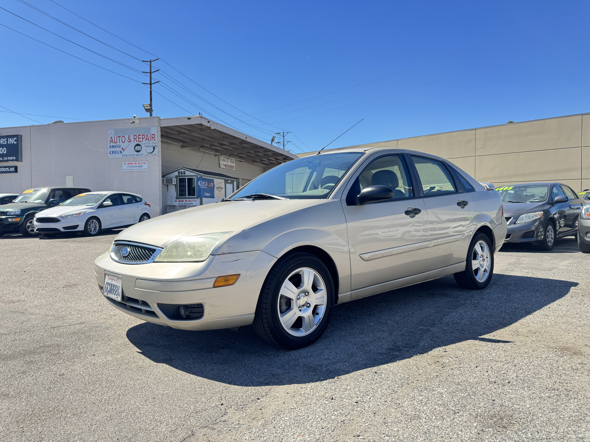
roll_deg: +0.0
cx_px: 295
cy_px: 221
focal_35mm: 24
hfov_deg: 71.6
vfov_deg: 56.8
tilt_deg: -2.6
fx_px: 409
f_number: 1.78
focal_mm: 6.76
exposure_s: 1/1076
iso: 80
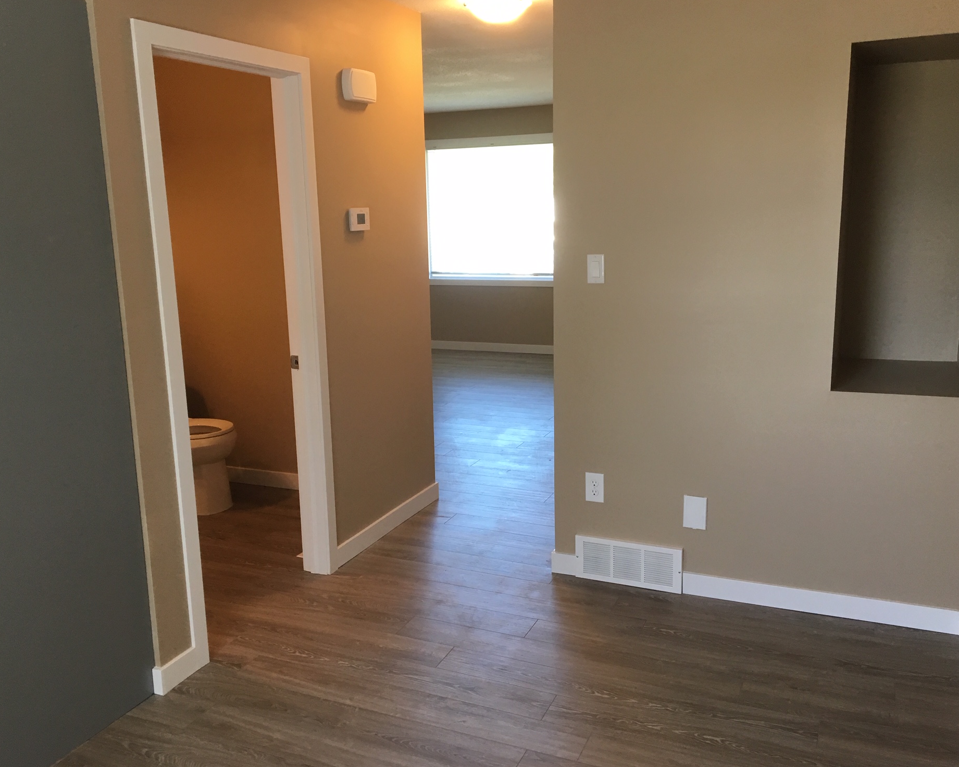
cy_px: 387
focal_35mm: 31
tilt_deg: -10.4
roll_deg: +2.0
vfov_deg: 47.1
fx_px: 880
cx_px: 478
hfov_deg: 57.2
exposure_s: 1/30
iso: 40
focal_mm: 4.15
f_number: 2.2
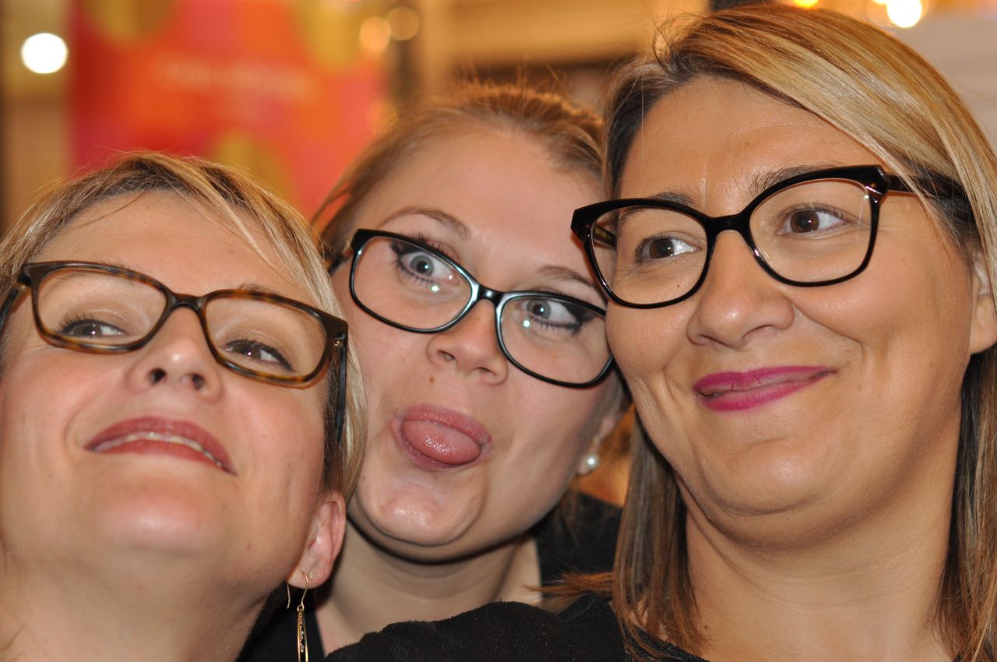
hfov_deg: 27.0
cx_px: 498
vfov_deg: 18.1
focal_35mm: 75
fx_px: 2074
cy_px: 331
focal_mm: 50
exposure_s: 1/60
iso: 640
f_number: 2.8
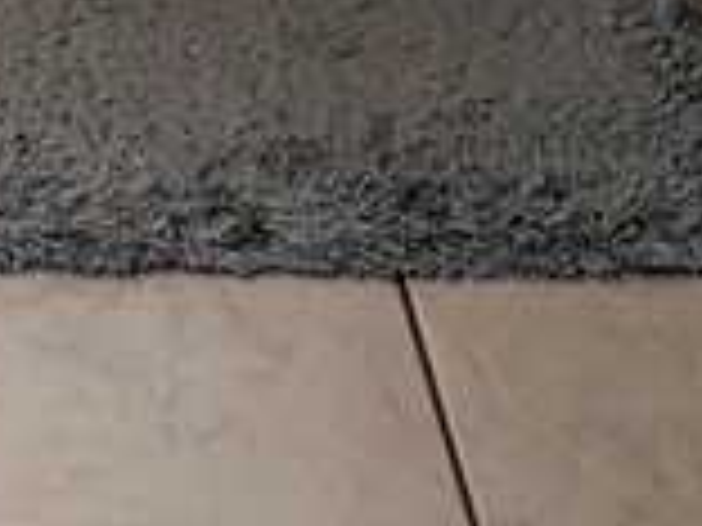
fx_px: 3468
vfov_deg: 7.2
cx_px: -356
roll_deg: -1.1
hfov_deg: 11.1
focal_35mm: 171
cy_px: -1340
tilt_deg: -9.2
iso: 200
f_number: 1.6
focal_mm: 5.96
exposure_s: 1/120
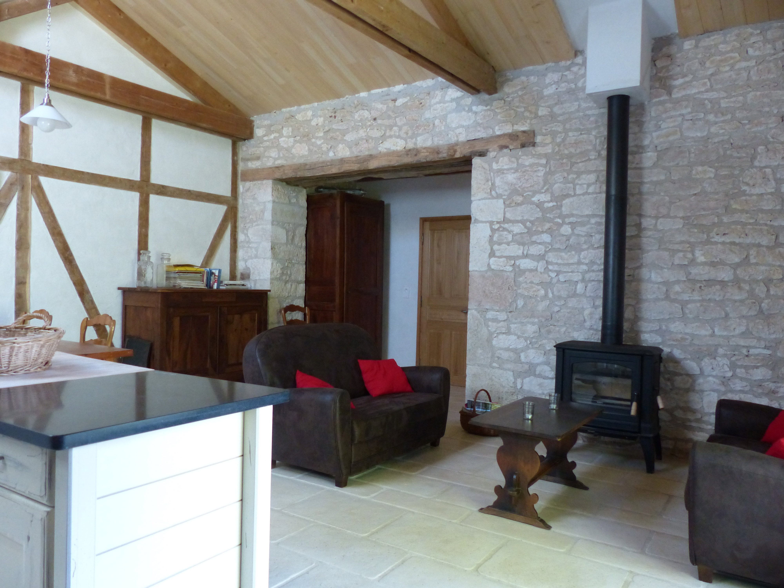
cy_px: 294
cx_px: 392
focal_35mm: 25
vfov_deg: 54.9
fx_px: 566
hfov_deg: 69.4
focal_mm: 4.5
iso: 400
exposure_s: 1/50
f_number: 2.8
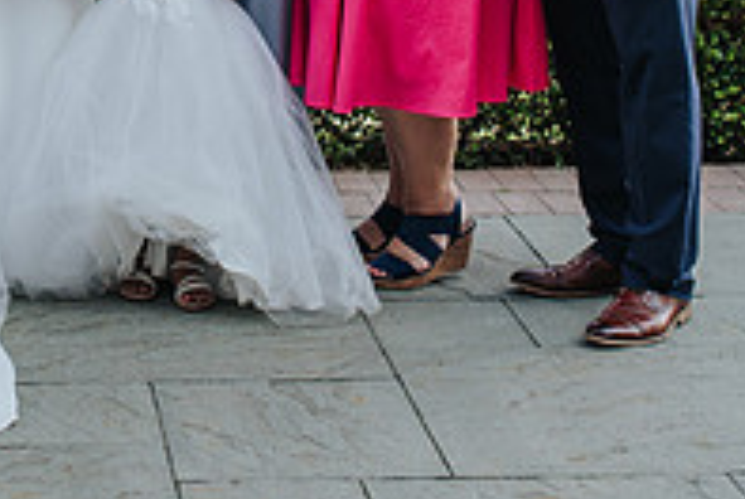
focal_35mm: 110
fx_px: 2280
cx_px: -11
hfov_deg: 18.1
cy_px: -215
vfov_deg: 12.0
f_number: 3.5
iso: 125
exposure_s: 1/320
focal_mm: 35
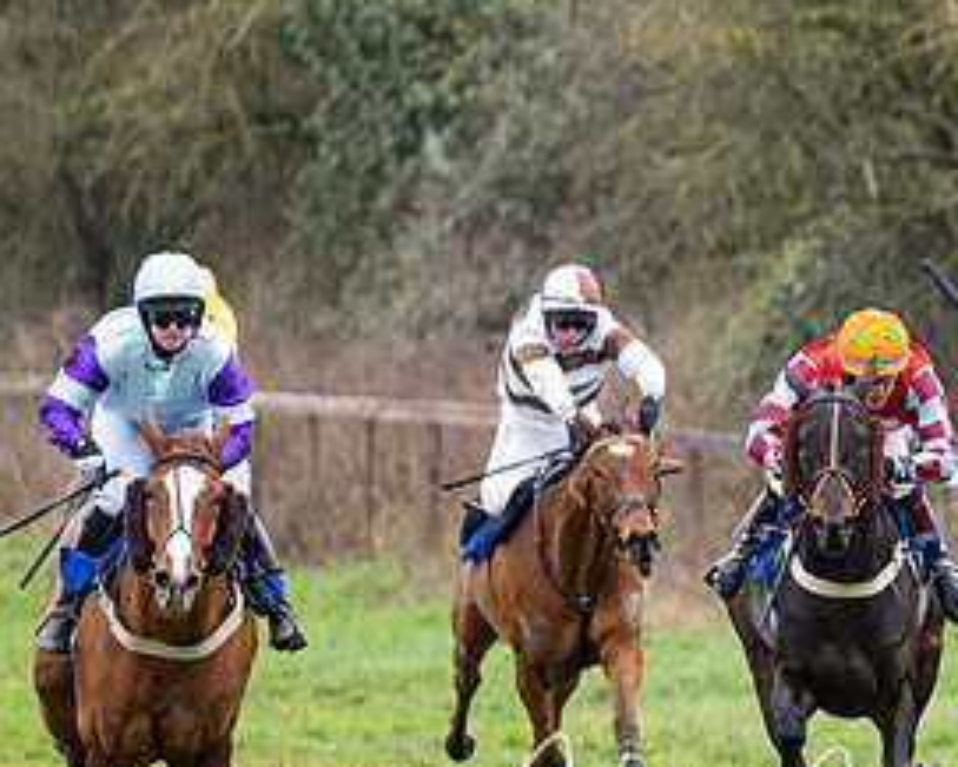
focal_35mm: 927
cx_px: 1291
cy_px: 560
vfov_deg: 1.7
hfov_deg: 2.1
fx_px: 26293
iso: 640
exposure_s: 1/1000
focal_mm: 175
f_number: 2.8
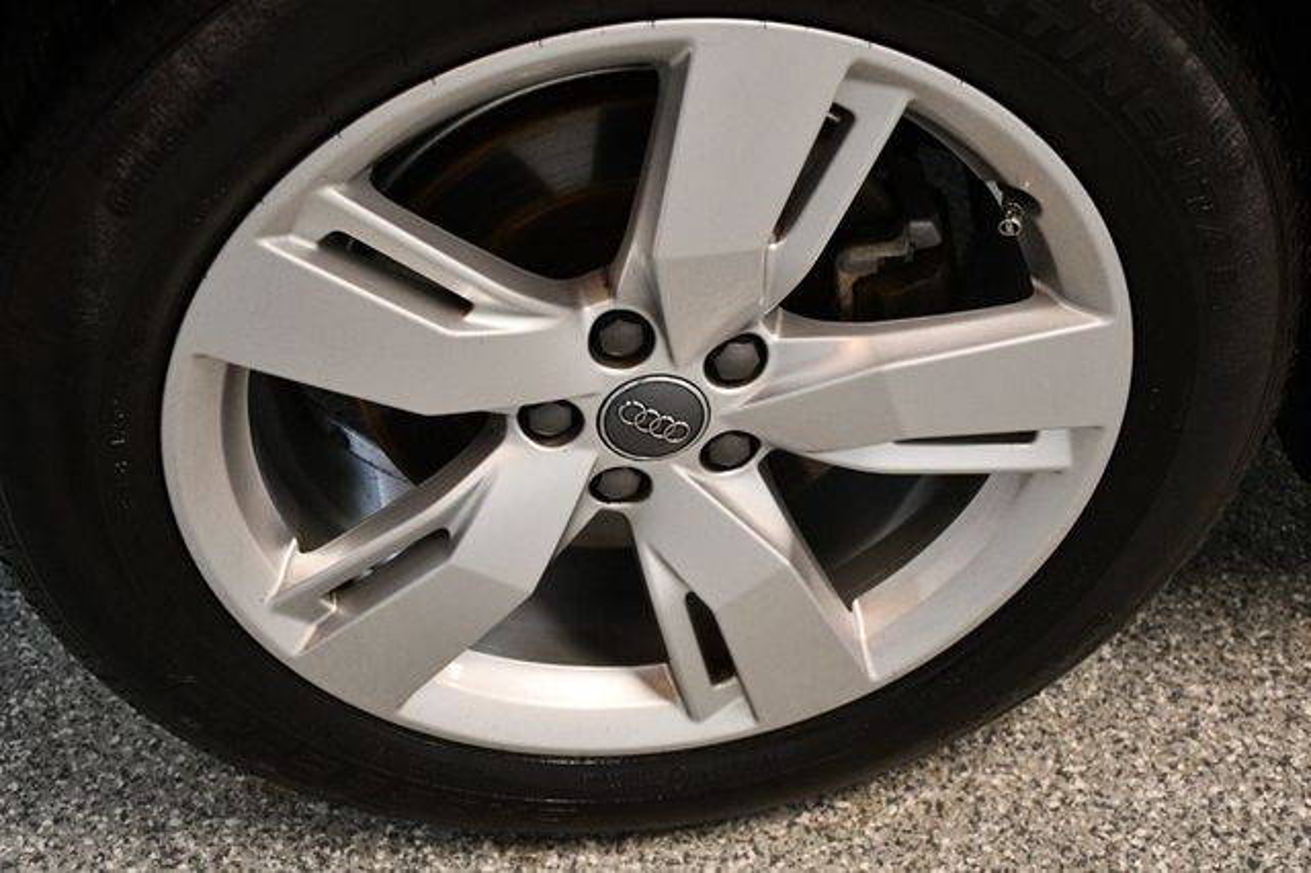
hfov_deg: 35.1
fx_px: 2075
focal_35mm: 57
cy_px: 436
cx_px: 656
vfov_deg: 23.8
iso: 2800
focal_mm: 38
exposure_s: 1/125
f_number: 4.2
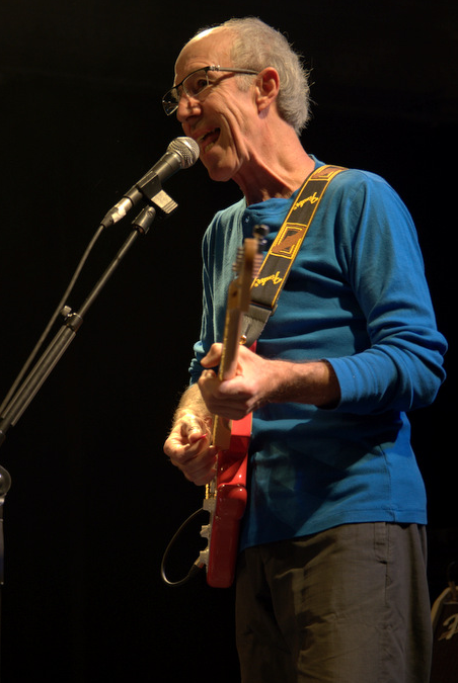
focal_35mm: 80
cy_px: 322
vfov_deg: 25.3
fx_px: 1522
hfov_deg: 17.1
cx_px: 222
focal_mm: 50
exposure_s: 1/60
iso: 280
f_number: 2.8
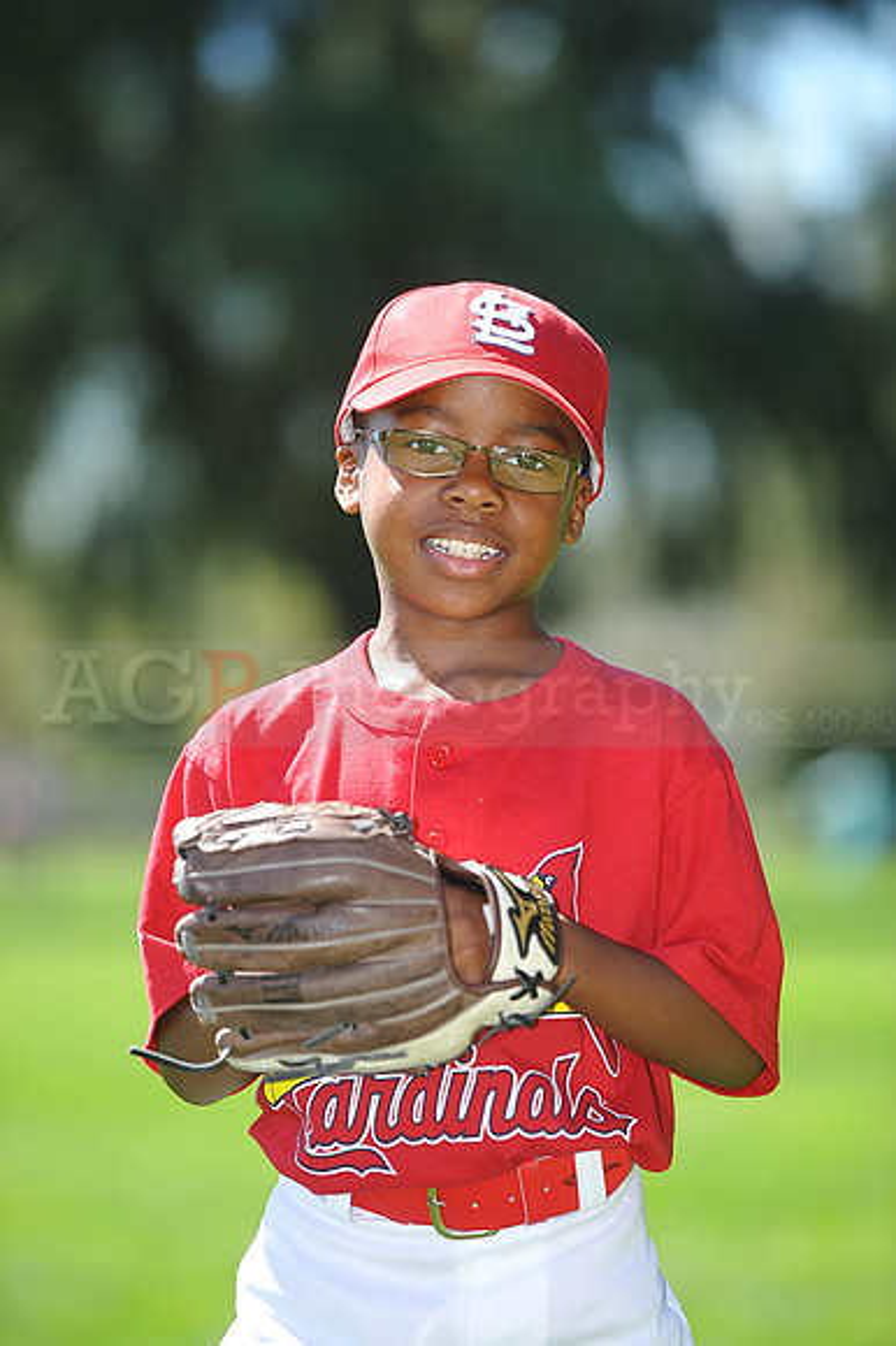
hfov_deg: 6.9
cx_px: 448
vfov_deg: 10.3
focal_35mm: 200
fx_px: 7475
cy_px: 673
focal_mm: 200
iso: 200
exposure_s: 1/500
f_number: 4.5
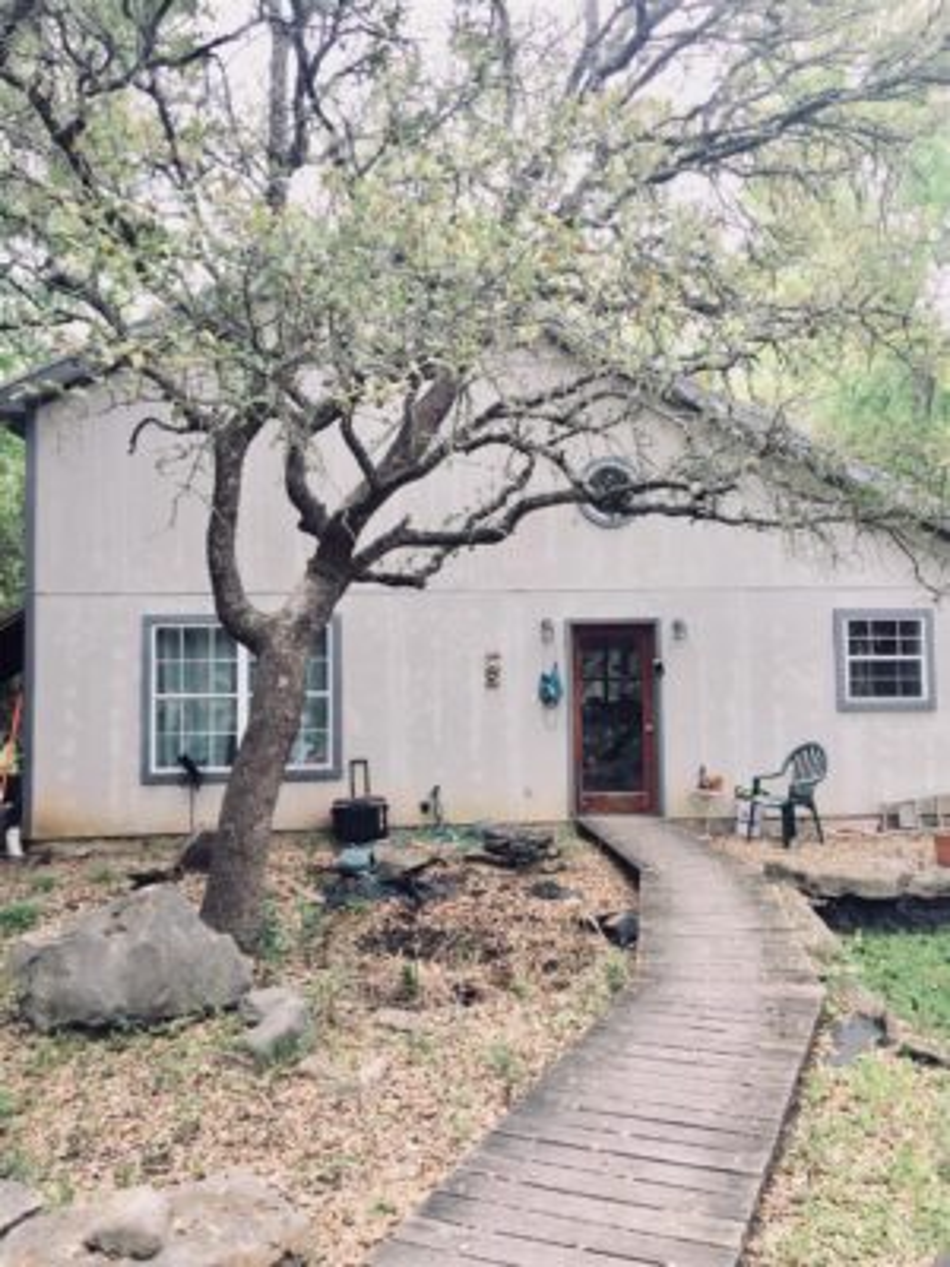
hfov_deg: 48.2
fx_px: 1061
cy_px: 634
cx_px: 475
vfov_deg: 61.7
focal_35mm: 29
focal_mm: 4.15
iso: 40
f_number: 2.2
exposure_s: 1/60
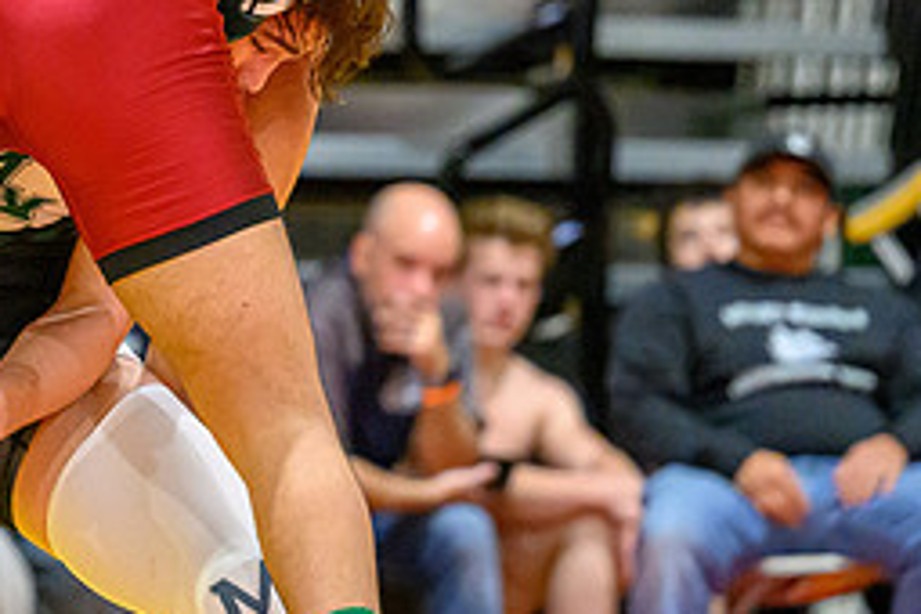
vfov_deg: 3.8
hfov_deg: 5.6
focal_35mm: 364
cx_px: 7
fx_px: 9312
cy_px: 185
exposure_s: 1/640
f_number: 2.8
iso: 12800
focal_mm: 135
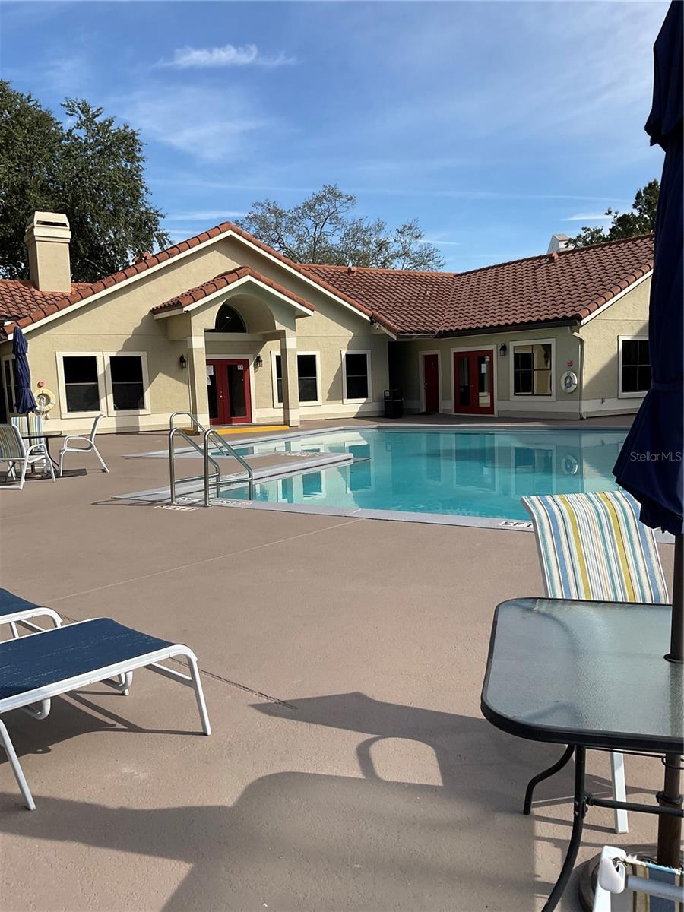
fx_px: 764
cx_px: 342
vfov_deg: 61.7
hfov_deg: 48.2
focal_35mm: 29
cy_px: 456
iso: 16
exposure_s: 1/1675
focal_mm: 3
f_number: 1.8
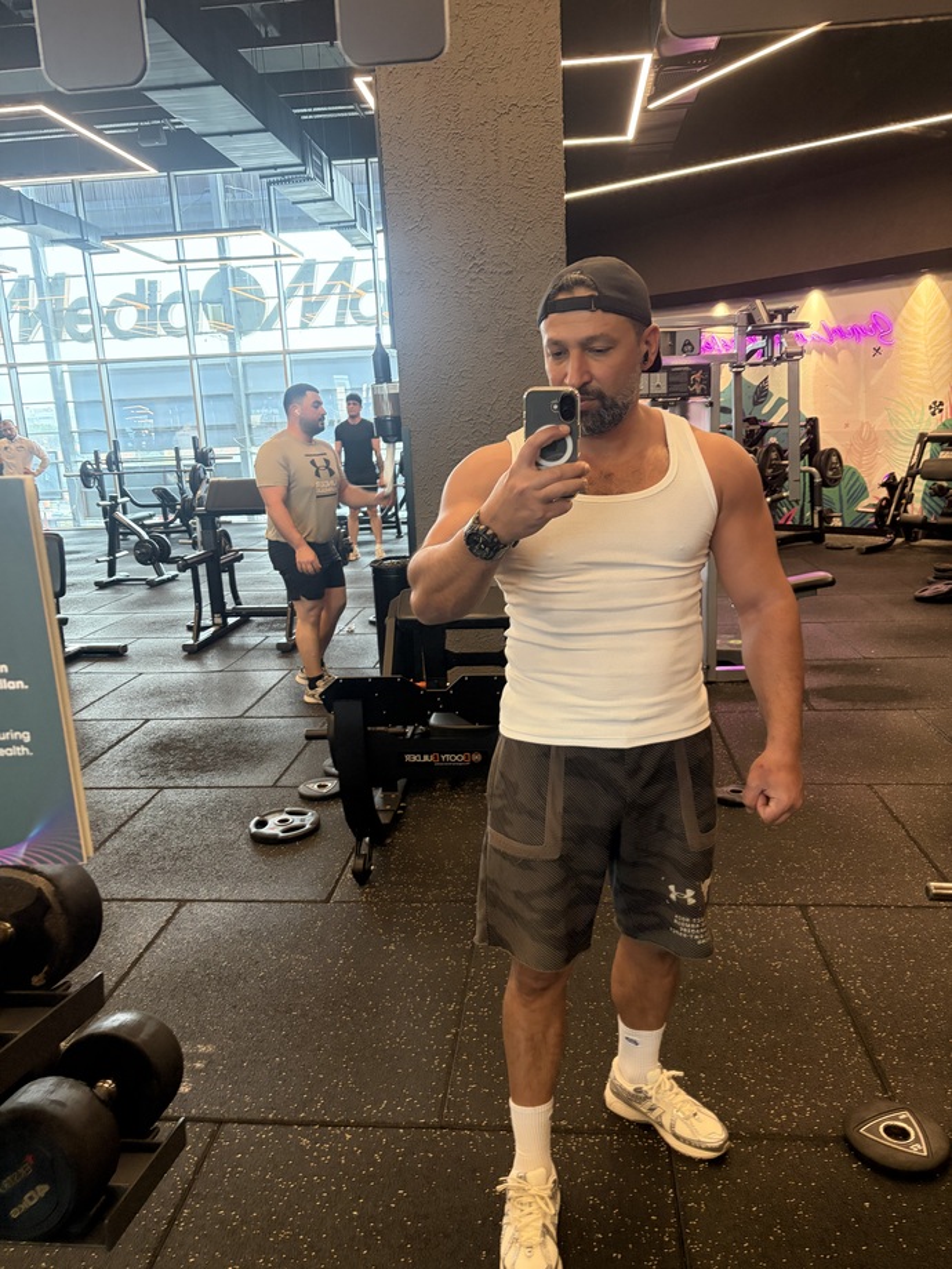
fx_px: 953
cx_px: 476
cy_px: 634
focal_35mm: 26
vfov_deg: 67.3
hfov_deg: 53.1
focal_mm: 5.96
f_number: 1.6
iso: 320
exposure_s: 1/50
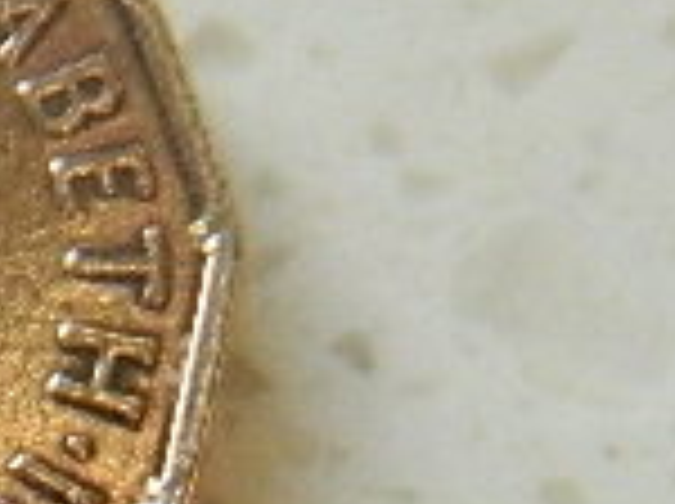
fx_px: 6249
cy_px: 1305
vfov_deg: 4.5
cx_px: -666
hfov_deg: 6.0
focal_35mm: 321
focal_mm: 8.4
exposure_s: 1/160
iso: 400
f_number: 3.6
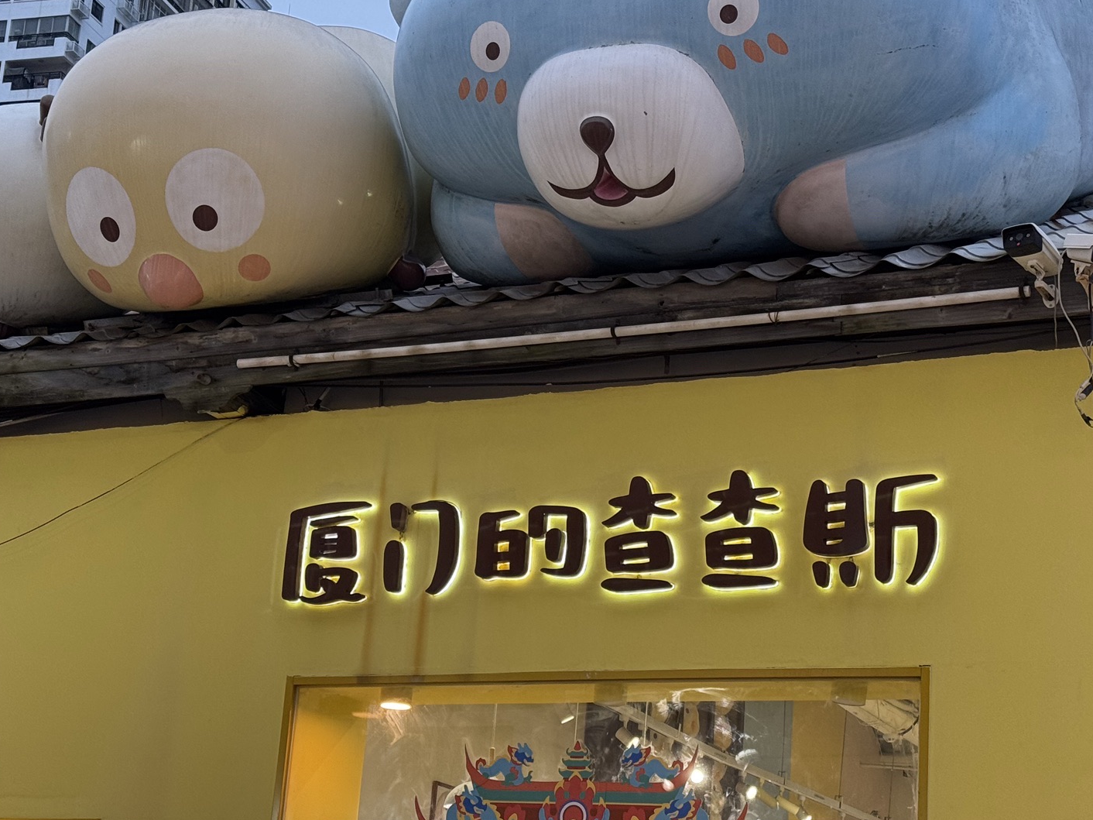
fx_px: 2147
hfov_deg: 28.6
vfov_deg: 21.6
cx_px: 528
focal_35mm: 68
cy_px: 492
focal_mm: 6.76
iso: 160
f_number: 1.78
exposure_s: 1/100
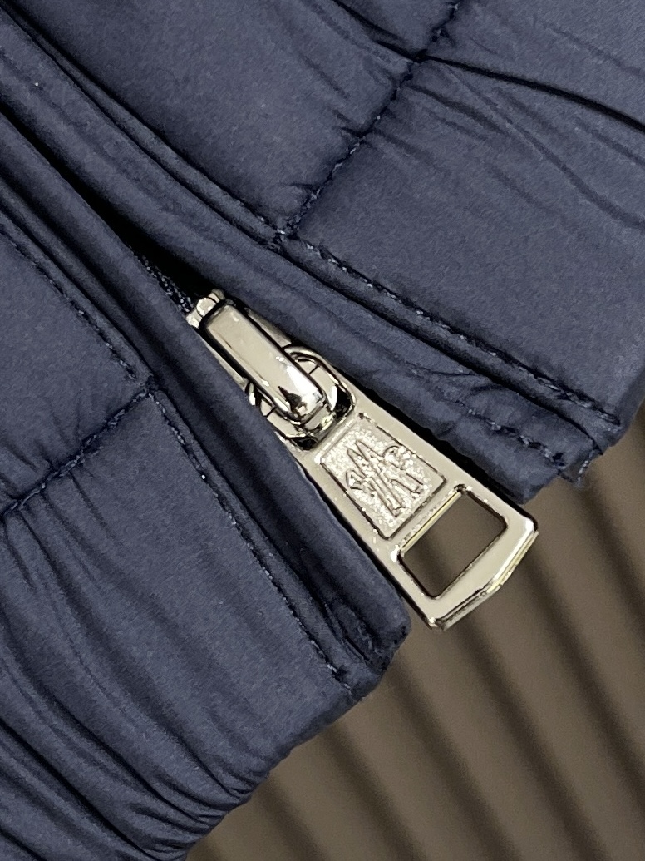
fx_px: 621
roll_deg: +29.5
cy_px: 430
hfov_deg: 54.9
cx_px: 322
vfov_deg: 69.4
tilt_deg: -42.6
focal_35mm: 25
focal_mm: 5.1
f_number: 1.6
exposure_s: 1/100
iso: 100
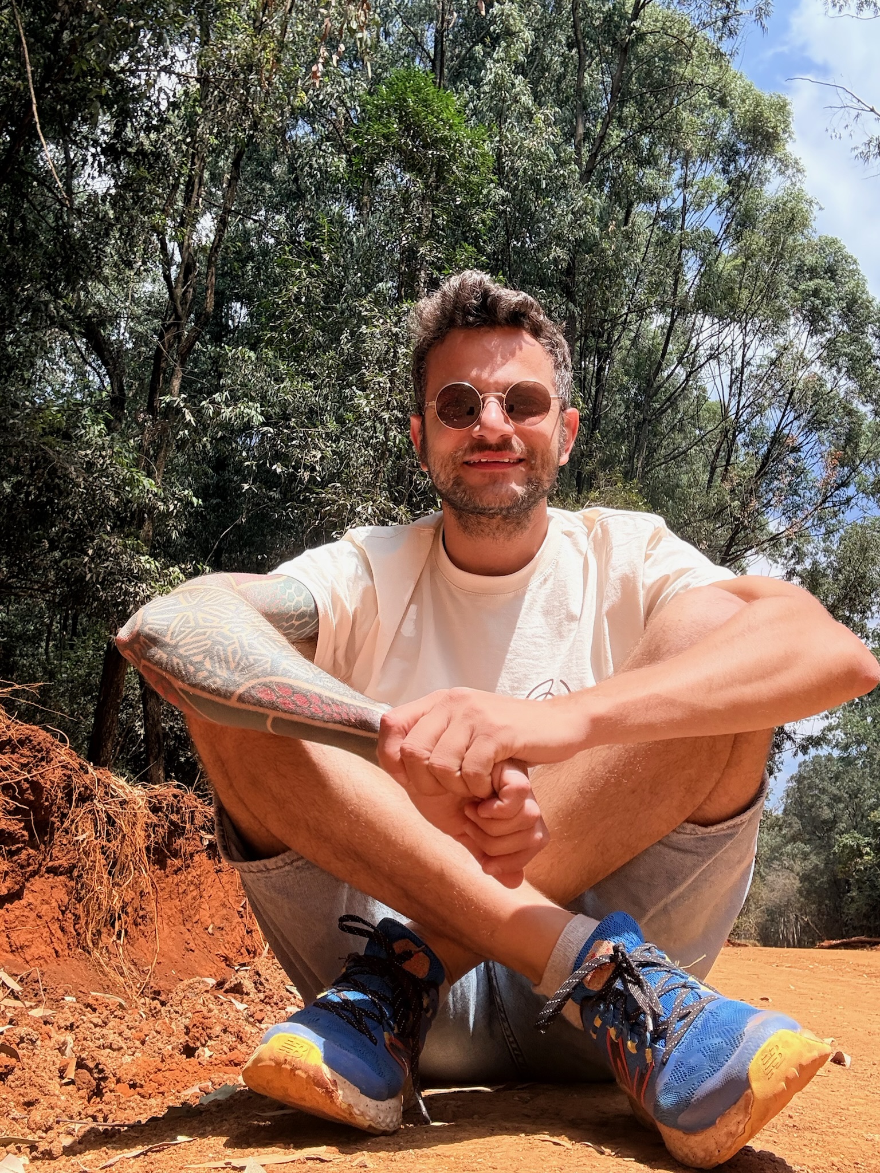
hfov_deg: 46.8
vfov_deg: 60.0
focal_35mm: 30
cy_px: 586
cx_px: 440
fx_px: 1017
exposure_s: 1/794
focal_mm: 2.69
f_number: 1.9
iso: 40
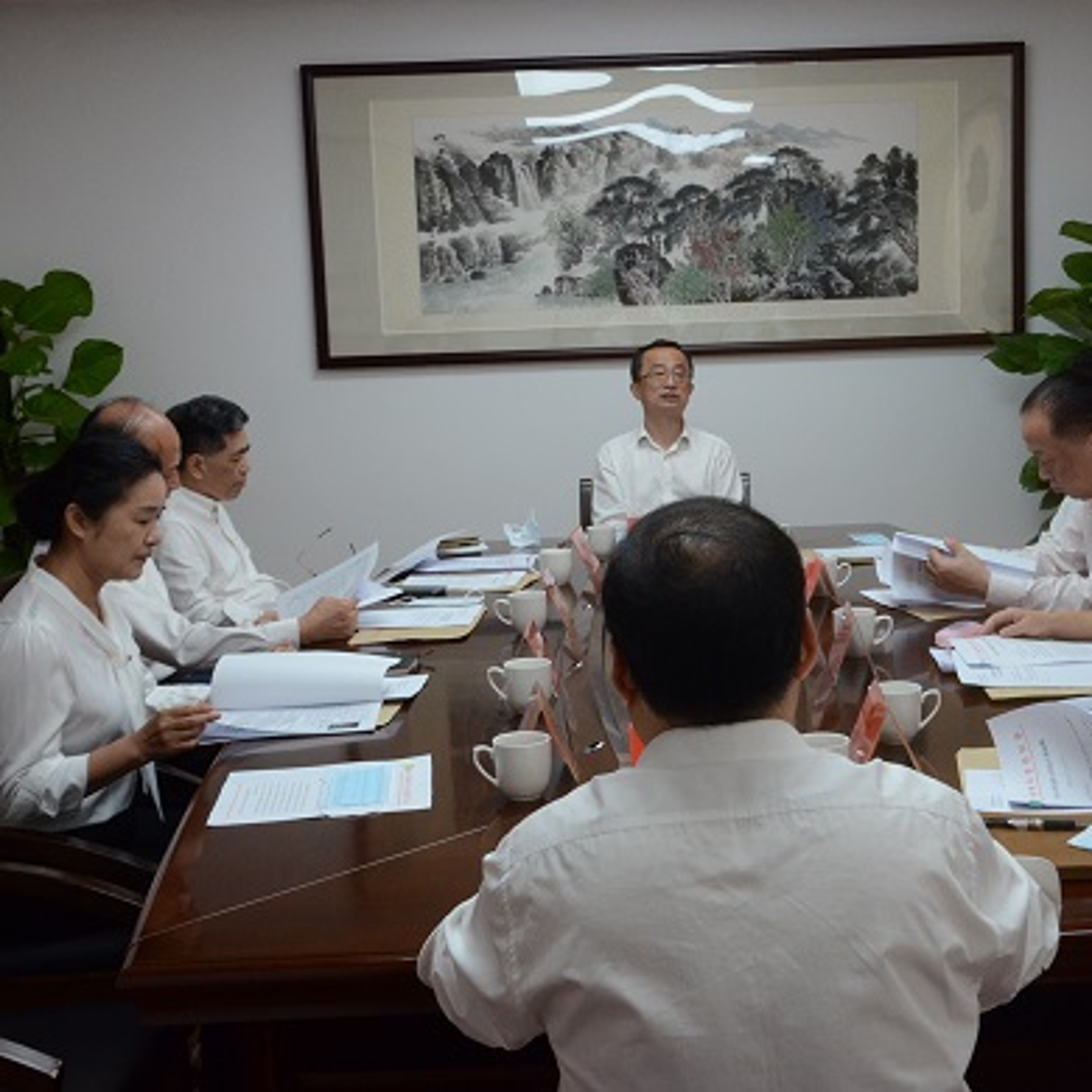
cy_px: 539
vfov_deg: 36.1
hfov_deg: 35.9
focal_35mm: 47
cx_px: 683
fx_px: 1677
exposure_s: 1/160
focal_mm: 24
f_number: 5
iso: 1600
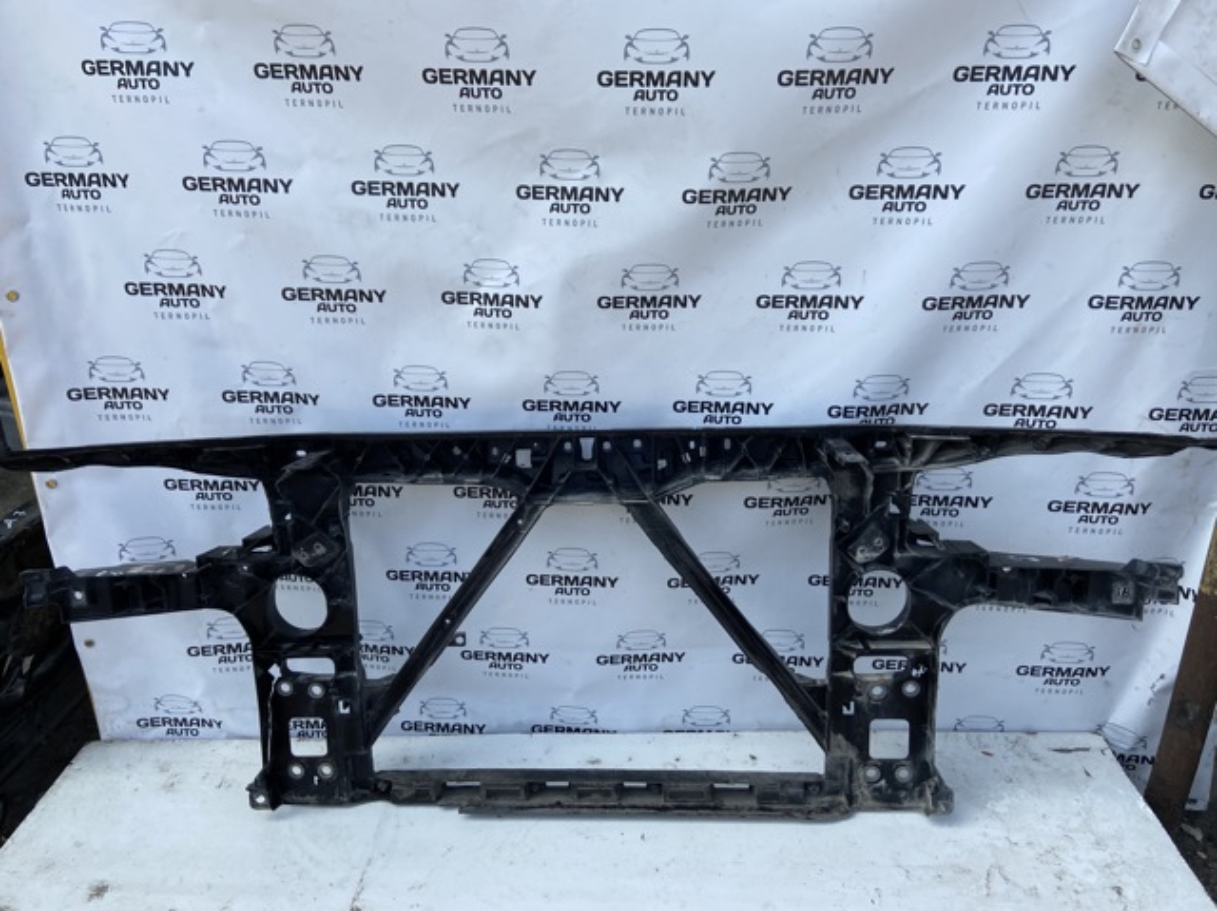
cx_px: 608
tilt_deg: -22.5
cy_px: 456
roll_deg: +0.4
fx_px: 913
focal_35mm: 26
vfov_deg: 53.0
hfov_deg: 67.3
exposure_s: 1/1701
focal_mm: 4.25
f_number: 1.8
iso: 32
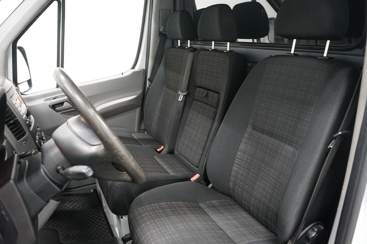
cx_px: 184
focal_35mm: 29
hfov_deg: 63.7
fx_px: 296
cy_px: 122
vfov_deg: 45.0
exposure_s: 1/4
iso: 800
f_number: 5.6
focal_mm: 29
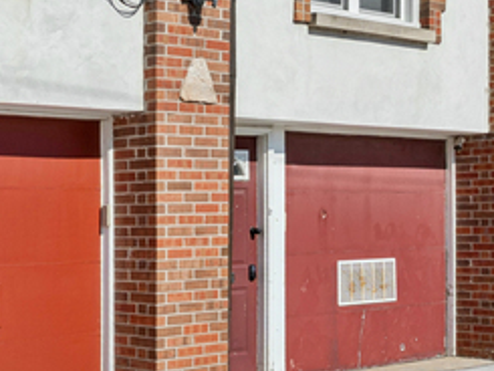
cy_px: -58
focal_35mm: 74
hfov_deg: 24.4
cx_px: -60
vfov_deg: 18.9
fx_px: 1058
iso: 200
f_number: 11
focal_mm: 17.5
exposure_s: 1/500
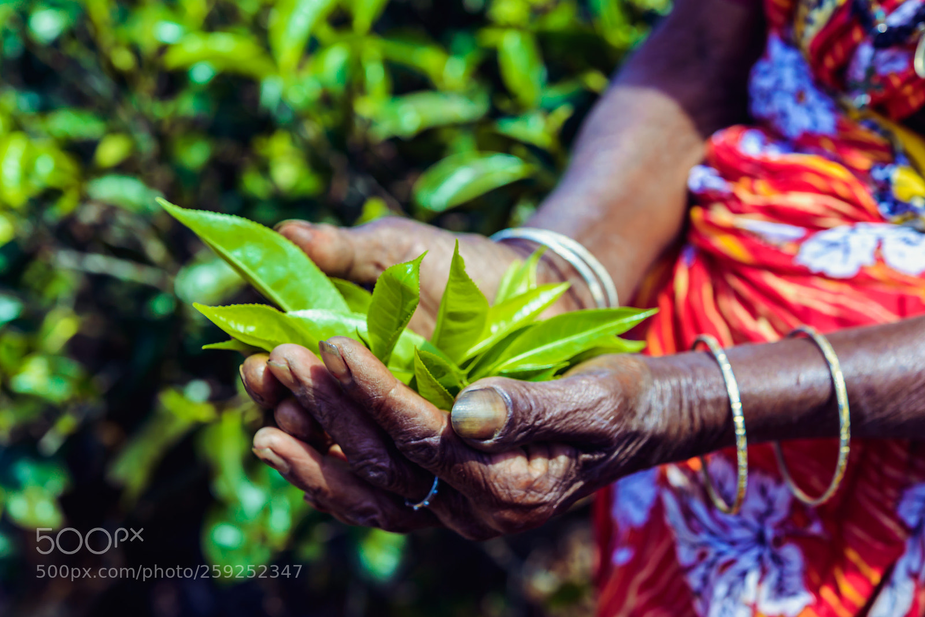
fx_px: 1542
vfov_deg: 22.6
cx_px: 462
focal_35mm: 60
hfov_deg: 33.4
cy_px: 308
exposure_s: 1/160
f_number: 7.1
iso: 200
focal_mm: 60
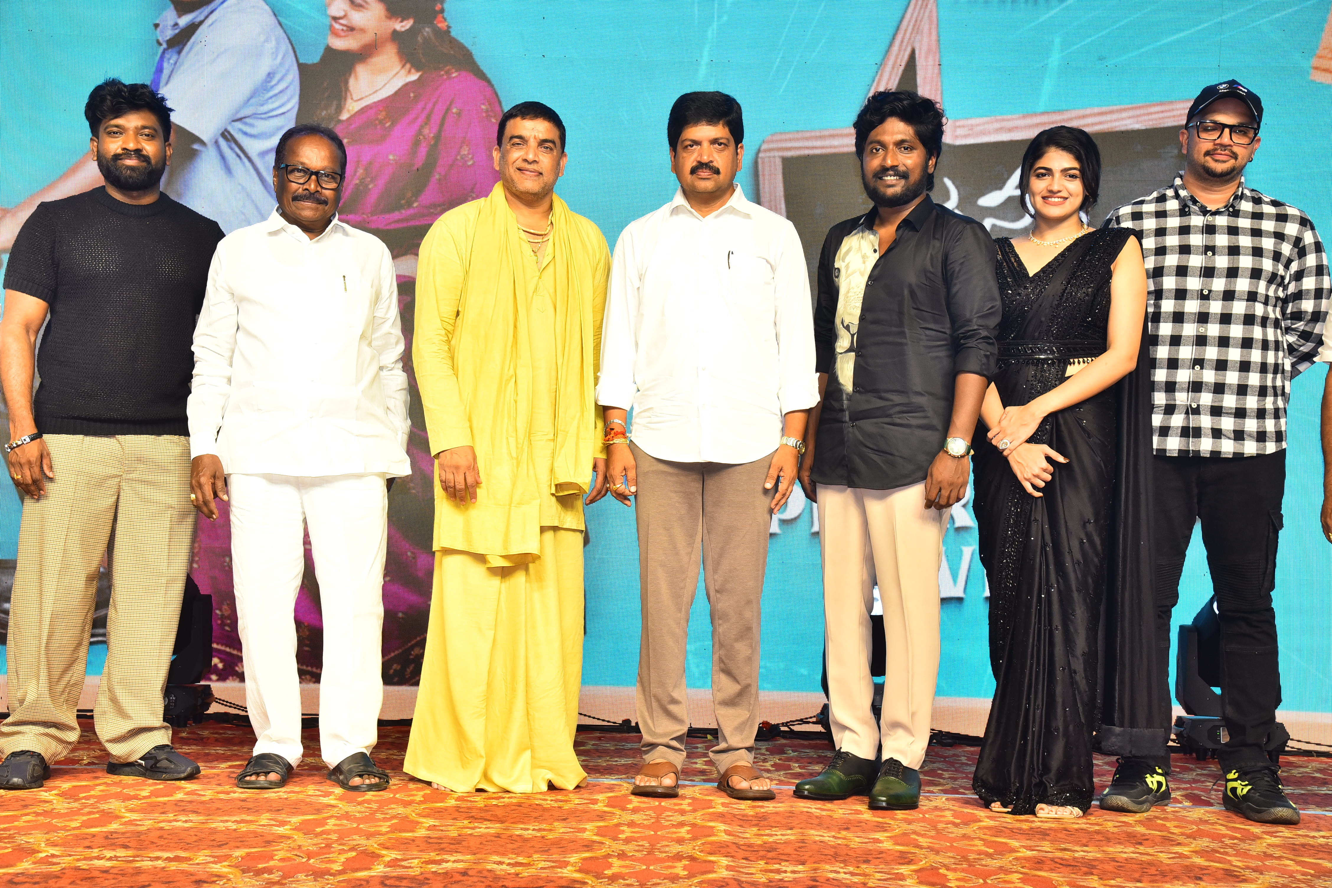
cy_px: 444
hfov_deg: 36.2
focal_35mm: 55
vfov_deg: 24.6
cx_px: 666
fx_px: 2035
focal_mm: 55
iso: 1600
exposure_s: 1/125
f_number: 9
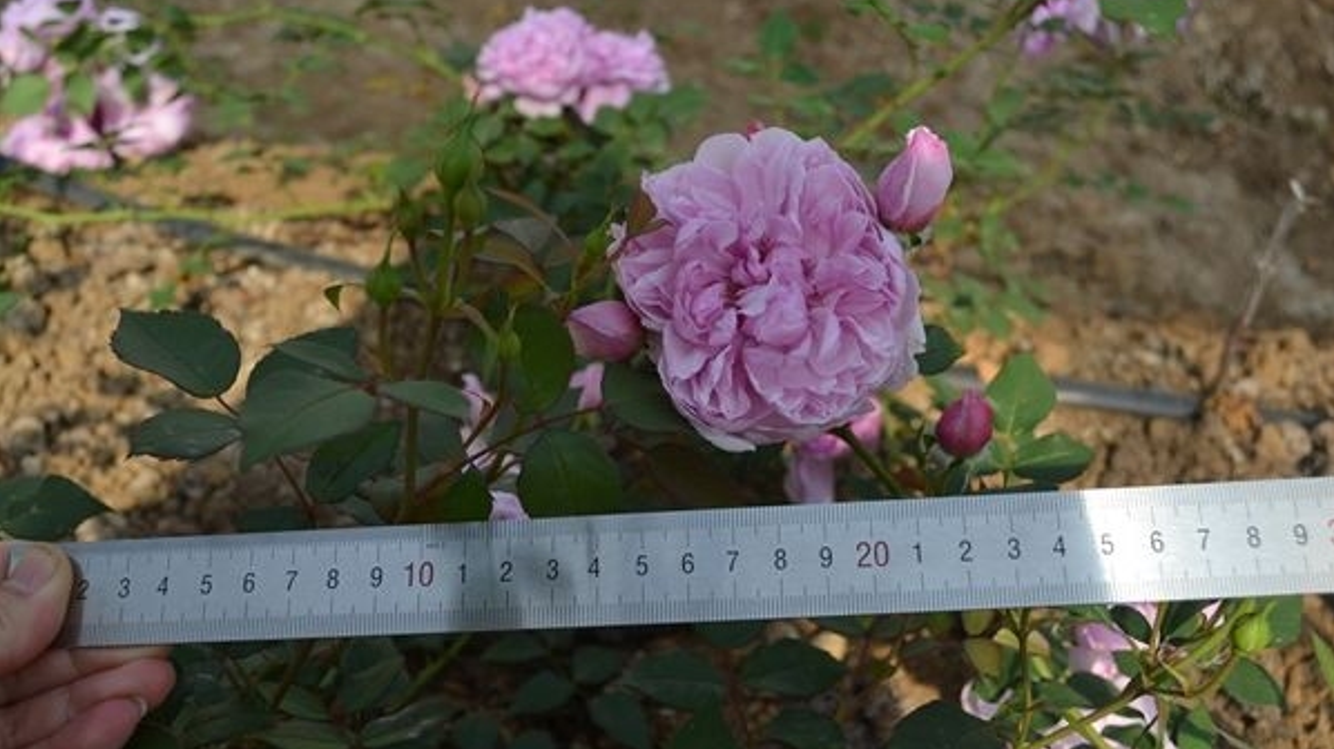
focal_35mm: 41
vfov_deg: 29.0
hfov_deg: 49.4
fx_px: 1450
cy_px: 381
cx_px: 667
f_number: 6.3
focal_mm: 26
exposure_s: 1/160
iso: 100
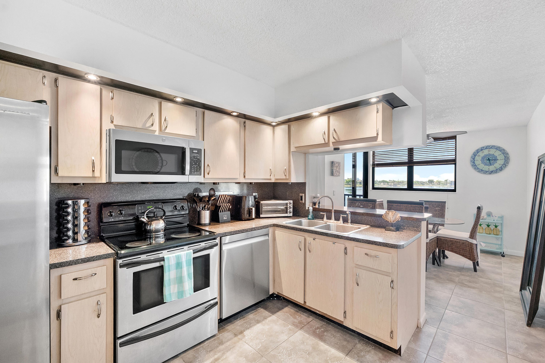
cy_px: 182
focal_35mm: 15
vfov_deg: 77.3
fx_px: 227
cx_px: 272
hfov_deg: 100.4
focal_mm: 10
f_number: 8
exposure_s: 1/40
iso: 1000
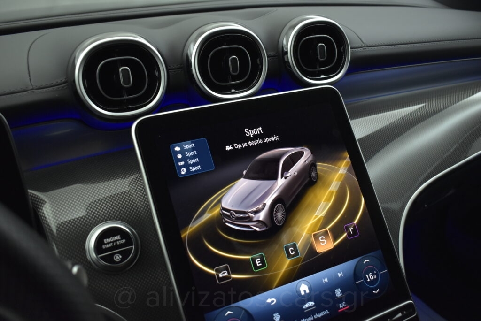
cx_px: 240
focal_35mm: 33
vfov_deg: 40.0
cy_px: 160
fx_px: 441
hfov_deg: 57.2
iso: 1600
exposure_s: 1/100
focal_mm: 22
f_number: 3.8
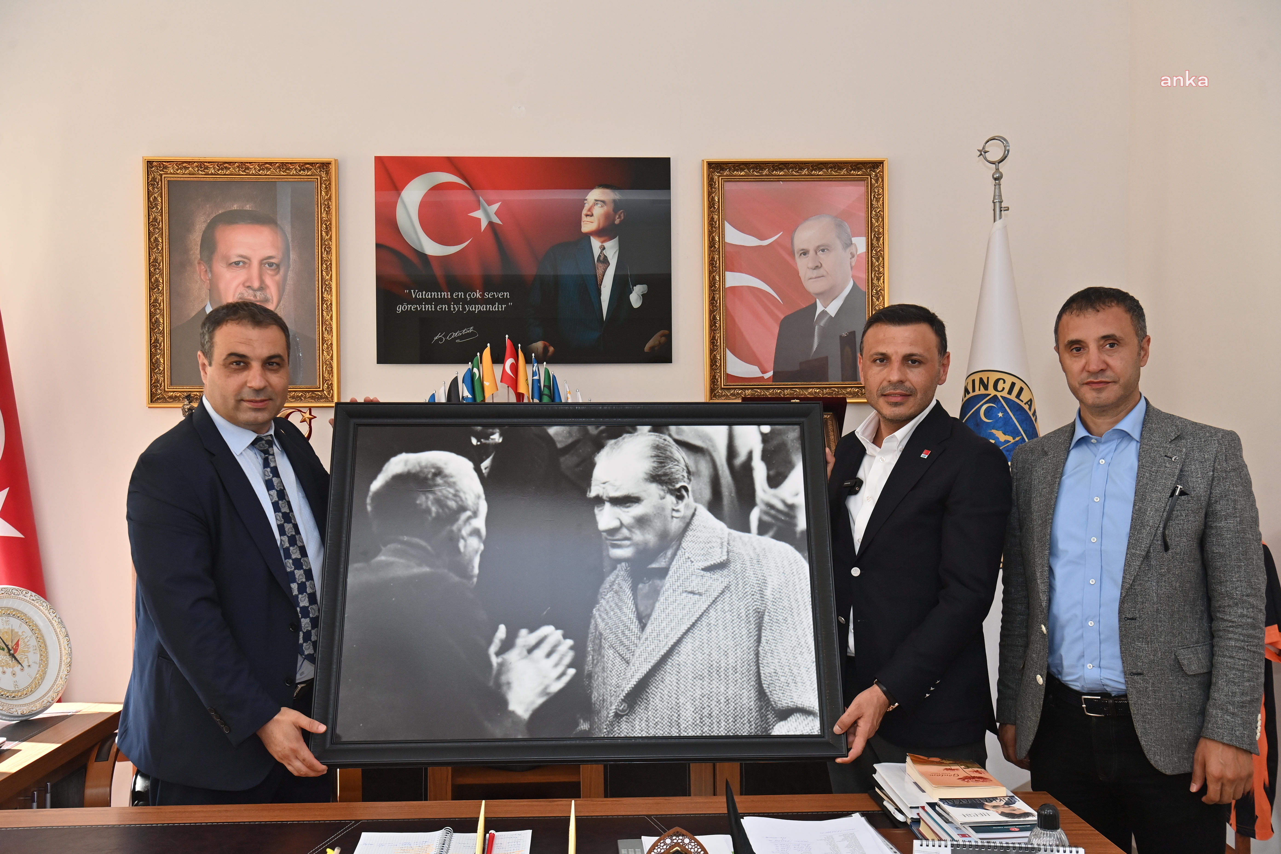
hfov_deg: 53.1
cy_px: 427
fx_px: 1281
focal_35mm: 36
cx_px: 640
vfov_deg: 36.9
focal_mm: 36
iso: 1000
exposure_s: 1/250
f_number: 6.3
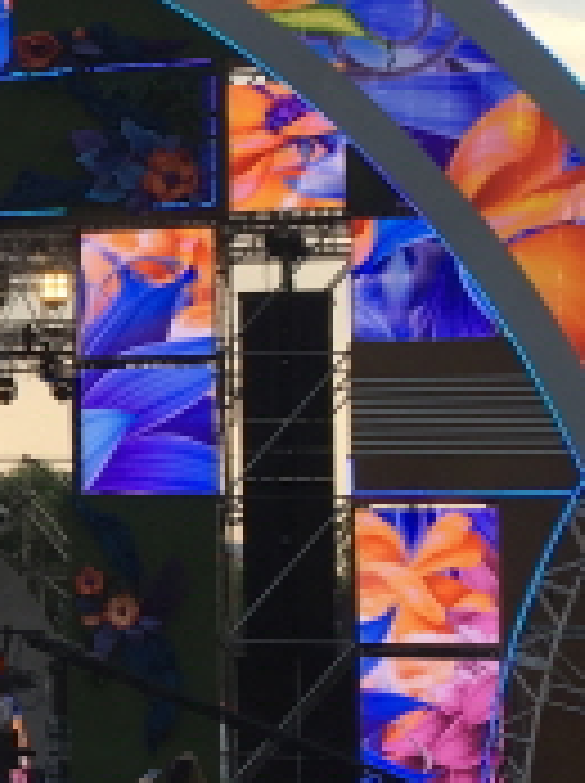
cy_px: 407
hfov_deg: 11.5
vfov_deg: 16.9
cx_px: -544
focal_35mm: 117
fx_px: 2643
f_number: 2.2
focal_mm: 4.15
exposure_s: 1/179
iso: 25
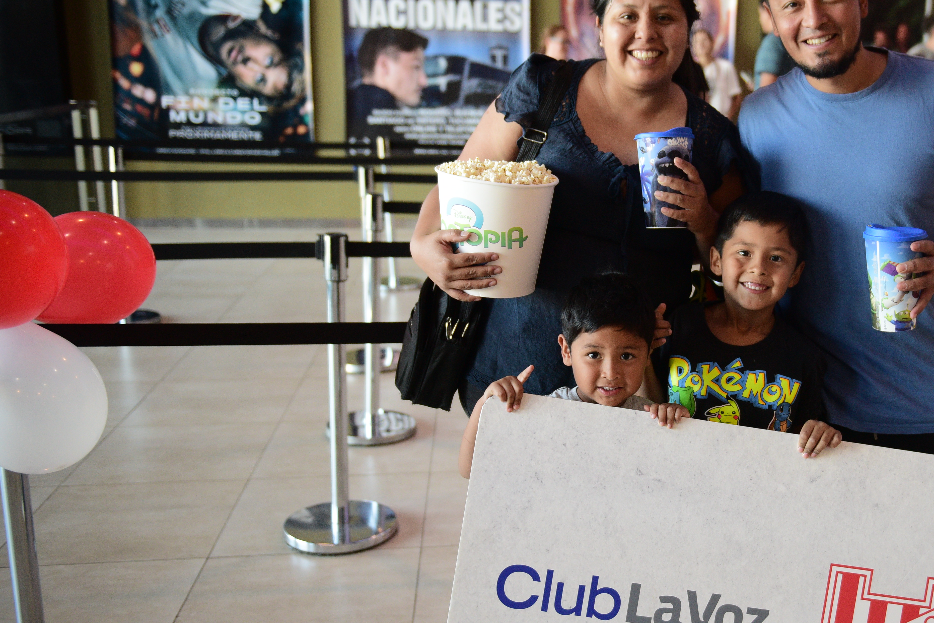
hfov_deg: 44.2
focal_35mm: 43
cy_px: 310
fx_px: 1116
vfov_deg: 31.2
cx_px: 679
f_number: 2.8
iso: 1600
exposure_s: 1/250
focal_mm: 29
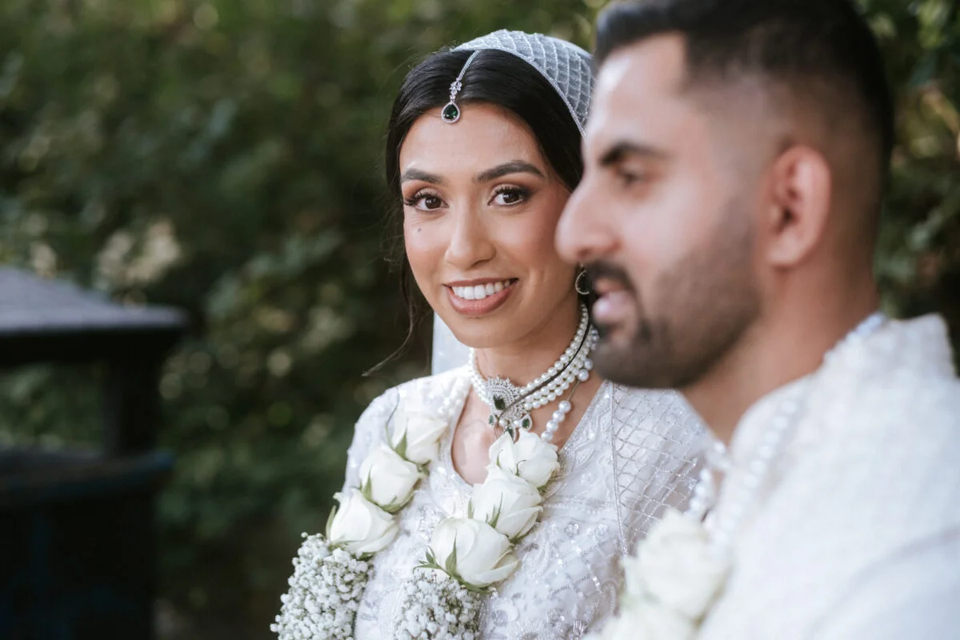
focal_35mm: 87
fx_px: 2325
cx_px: 469
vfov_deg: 15.7
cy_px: 317
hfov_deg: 23.3
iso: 125
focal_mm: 56
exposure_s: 1/420
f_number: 1.8
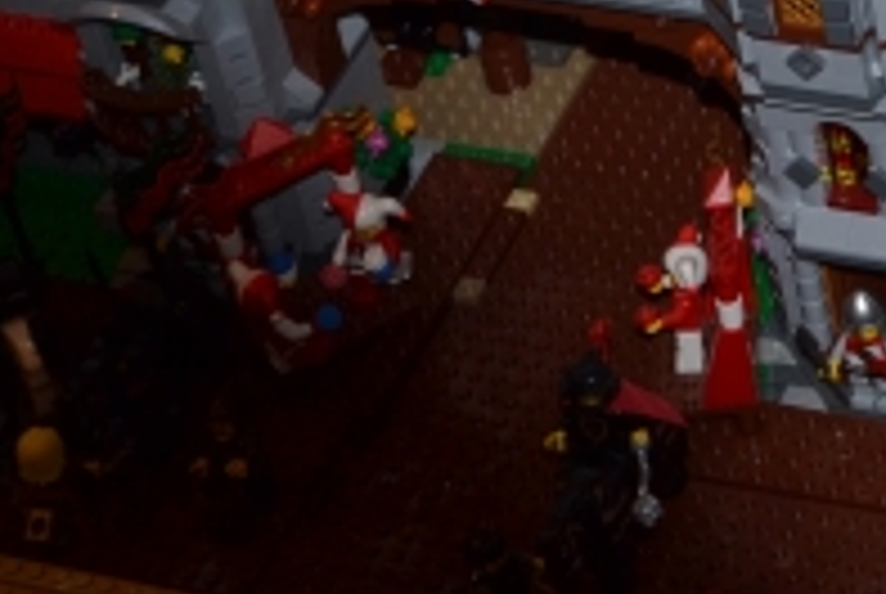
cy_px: -389
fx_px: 3894
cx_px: 1057
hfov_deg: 12.7
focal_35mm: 158
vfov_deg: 8.5
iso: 110
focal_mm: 26
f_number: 8
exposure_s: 1/60
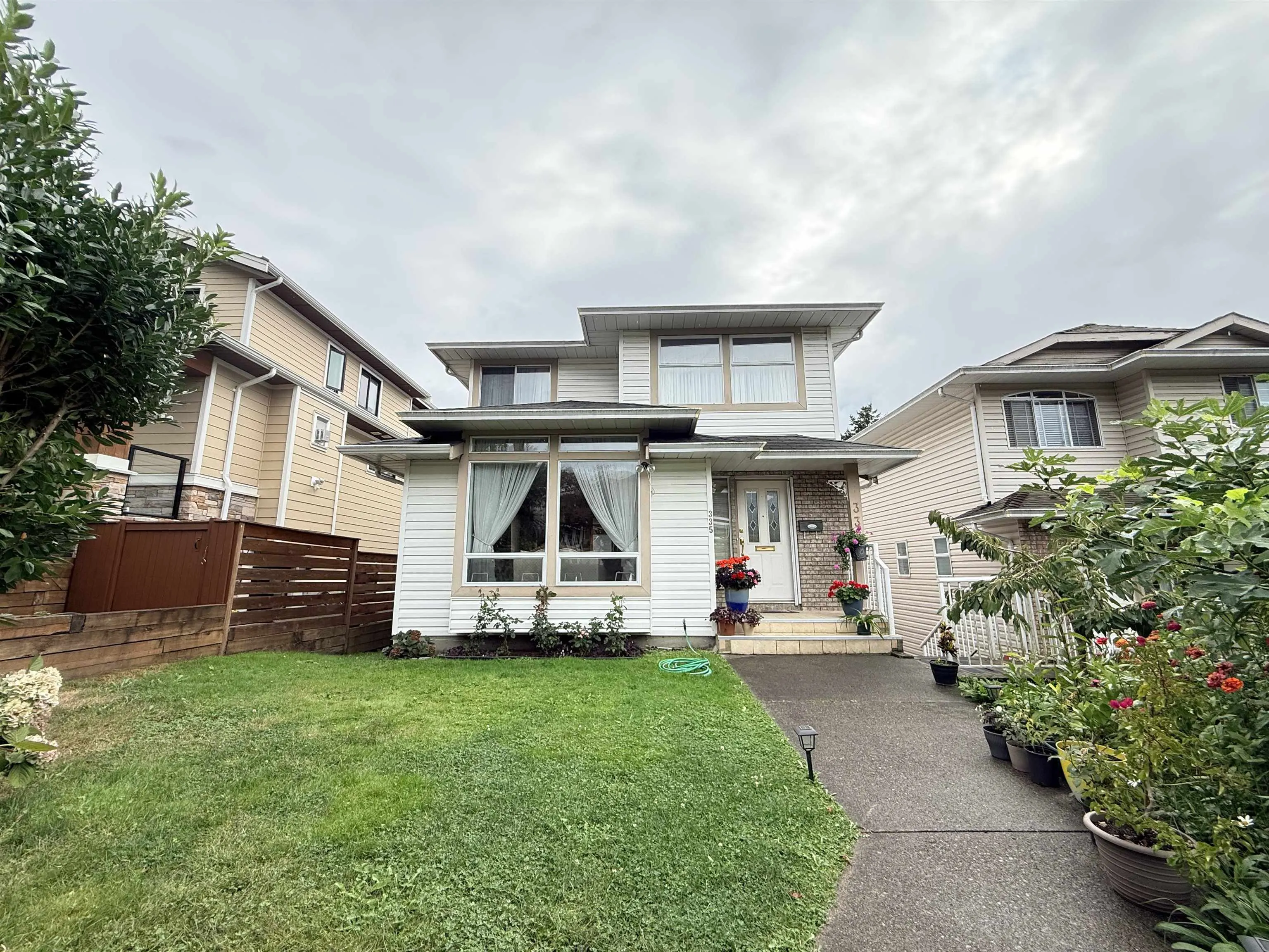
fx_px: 513
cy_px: 476
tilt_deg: +11.6
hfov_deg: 102.1
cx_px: 634
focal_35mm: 14
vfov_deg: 85.7
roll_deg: -0.1
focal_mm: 2.22
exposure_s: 1/864
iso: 64
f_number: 2.2
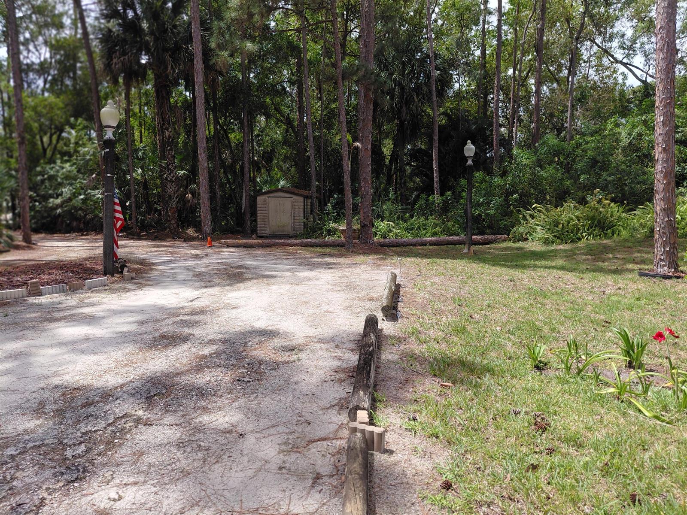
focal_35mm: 25
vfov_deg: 54.9
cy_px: 258
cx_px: 344
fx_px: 496
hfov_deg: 69.4
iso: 50
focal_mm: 4.69
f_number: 1.8
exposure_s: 1/1491
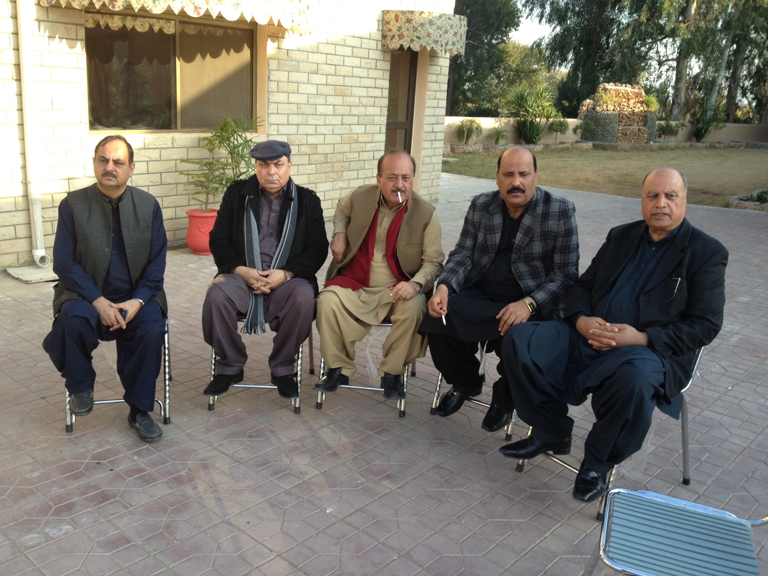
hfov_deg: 52.6
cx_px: 384
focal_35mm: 35
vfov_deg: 40.7
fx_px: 777
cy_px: 288
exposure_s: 1/222
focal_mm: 4.28
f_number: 2.4
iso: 50
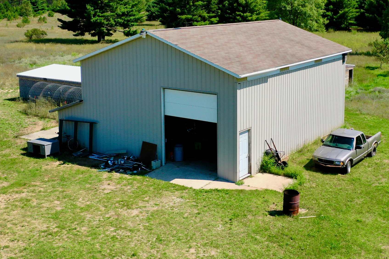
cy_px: 69
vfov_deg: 26.2
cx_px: 213
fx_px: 551
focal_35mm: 51
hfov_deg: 38.9
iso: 100
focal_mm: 10.26
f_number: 9
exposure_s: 1/2500
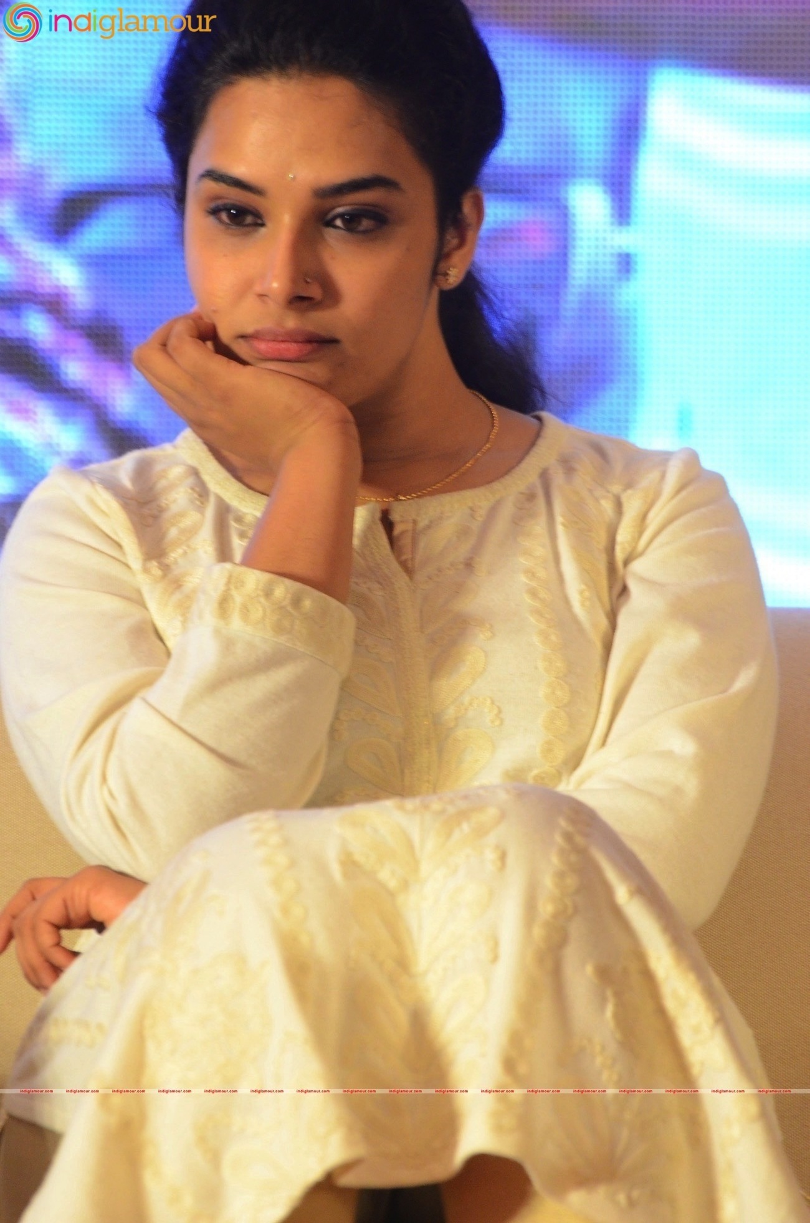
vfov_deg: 6.3
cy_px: 612
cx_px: 405
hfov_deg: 4.1
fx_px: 11188
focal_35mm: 330
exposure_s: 1/80
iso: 2000
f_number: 6.3
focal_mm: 220
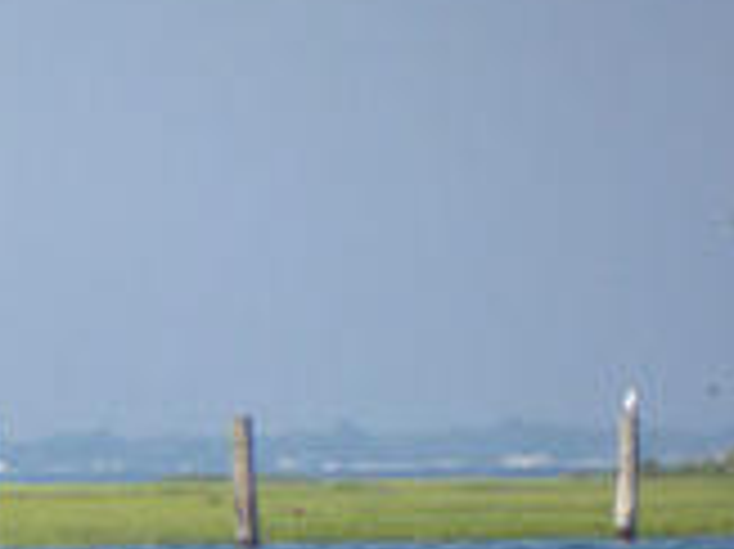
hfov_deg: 1.7
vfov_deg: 1.2
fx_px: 25363
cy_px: 760
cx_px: -594
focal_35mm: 1197
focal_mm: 54.5
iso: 100
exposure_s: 1/250
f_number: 5.7
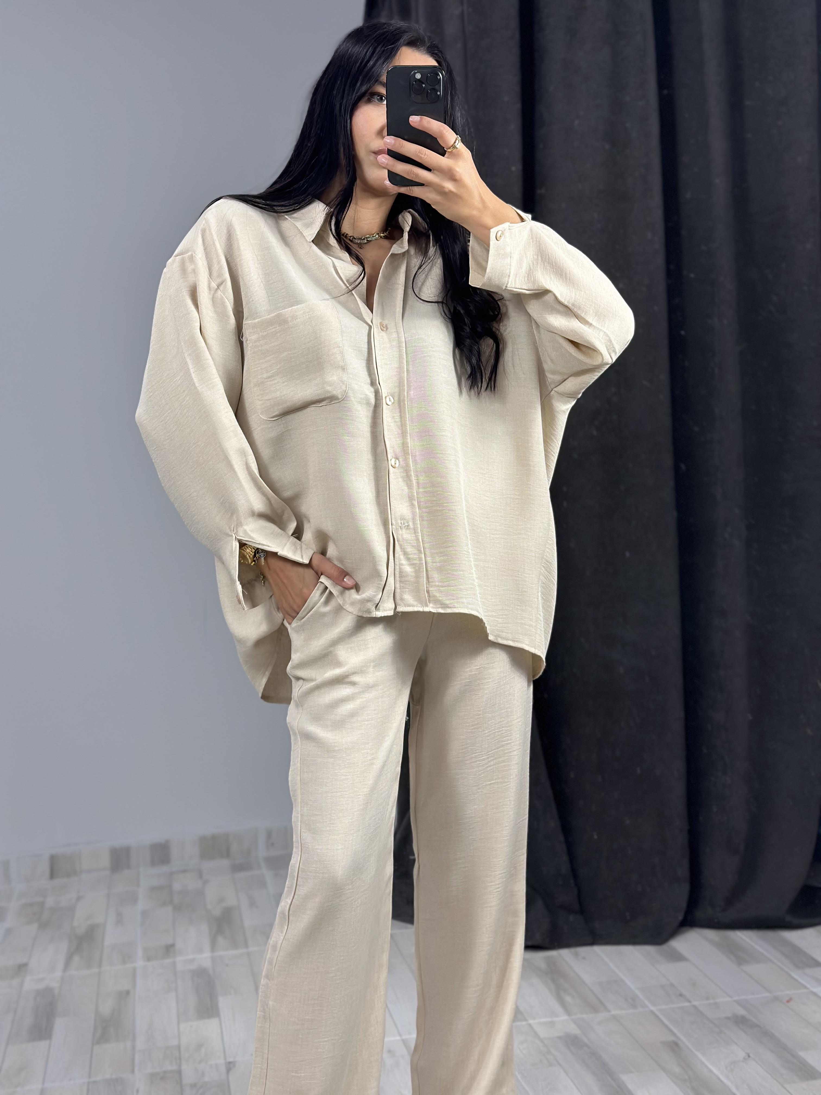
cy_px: 548
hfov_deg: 30.3
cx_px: 410
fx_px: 1518
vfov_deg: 39.7
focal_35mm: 48
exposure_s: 1/100
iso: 100
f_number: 1.78
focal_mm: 6.86
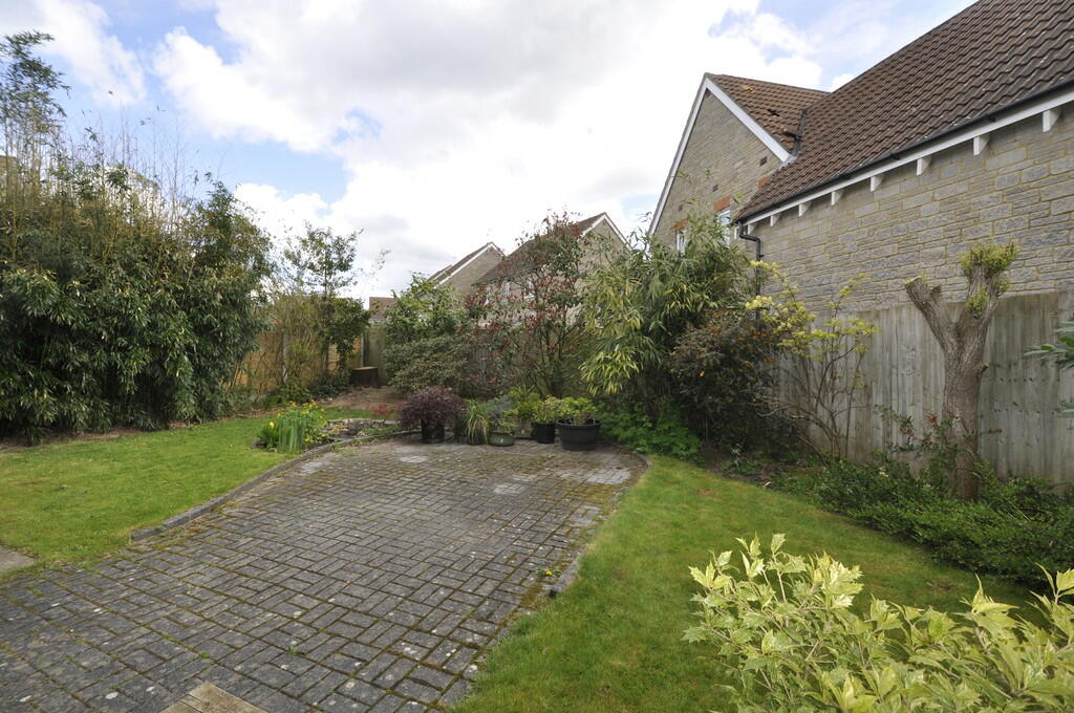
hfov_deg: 100.5
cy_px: 356
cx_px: 537
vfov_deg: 77.2
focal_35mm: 15
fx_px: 447
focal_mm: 10
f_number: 7.1
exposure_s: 1/200
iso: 200
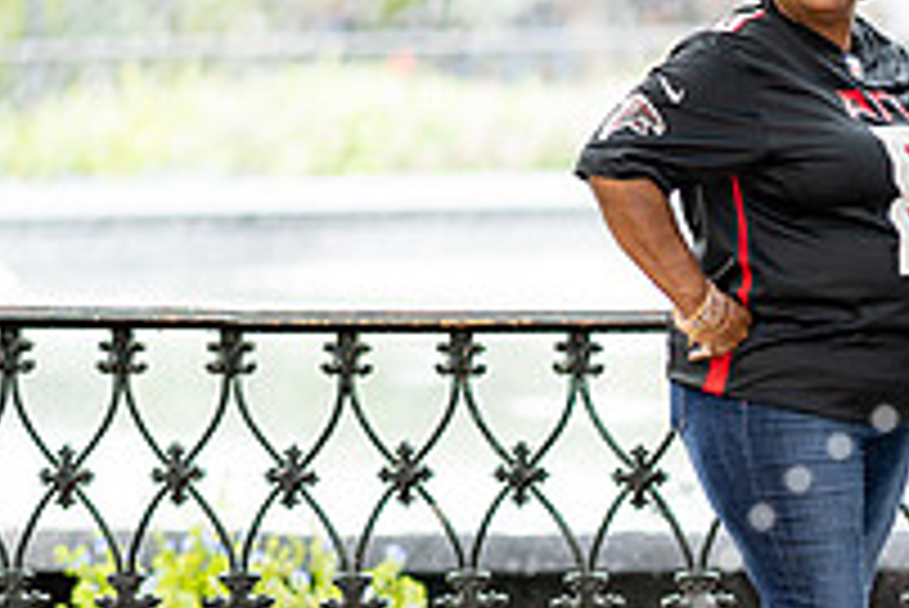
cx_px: 1080
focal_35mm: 312
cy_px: 399
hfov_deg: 6.6
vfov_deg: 4.4
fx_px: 7883
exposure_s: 1/200
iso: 100
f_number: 1.8
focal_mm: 105
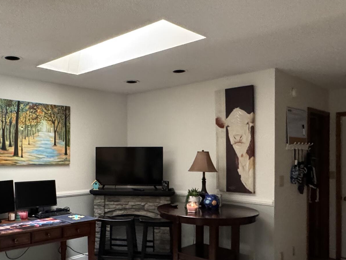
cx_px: 106
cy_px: 159
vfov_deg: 40.5
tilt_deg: -0.5
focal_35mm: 35
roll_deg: -1.2
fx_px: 350
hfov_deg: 51.3
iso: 800
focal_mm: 2.22
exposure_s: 1/60
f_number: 2.2
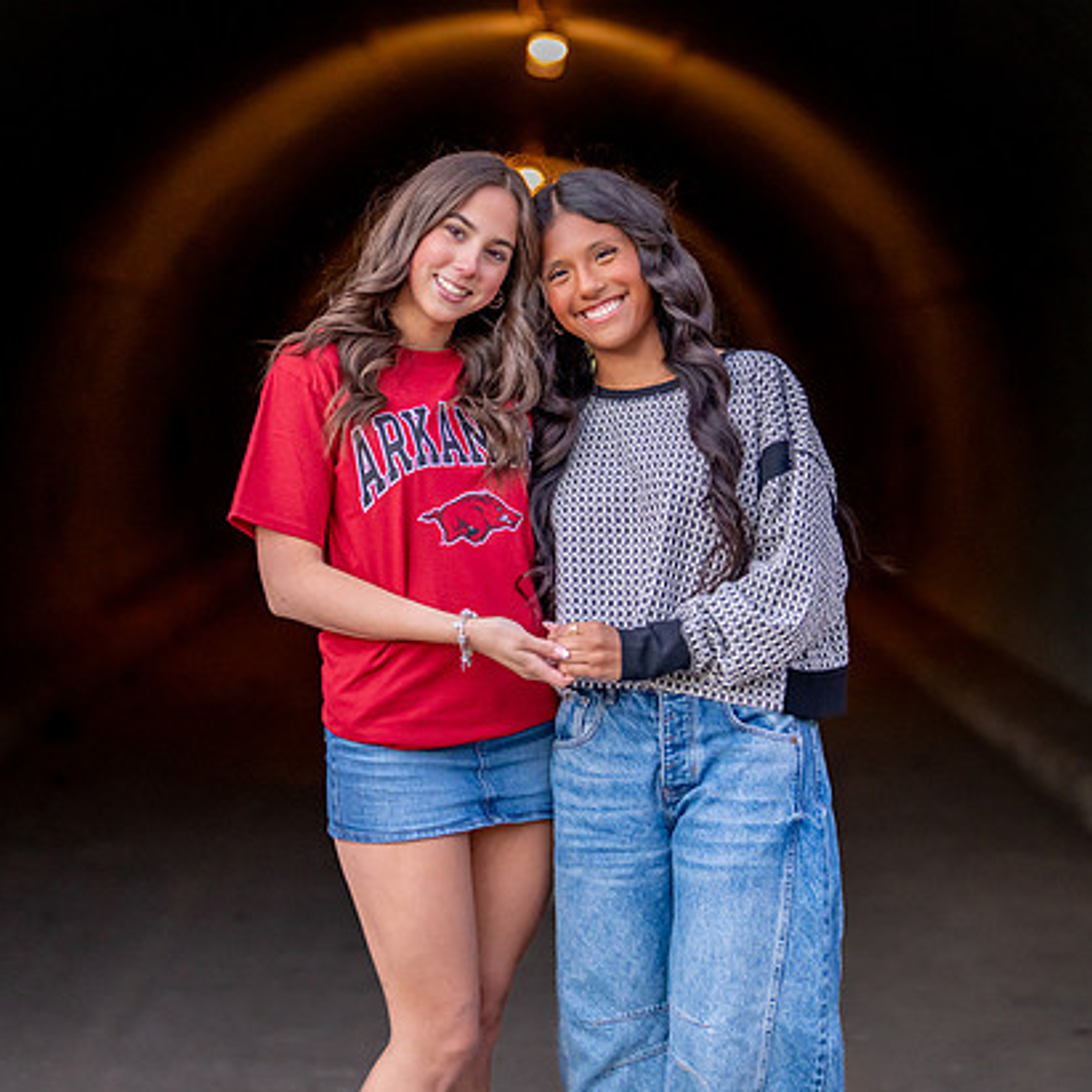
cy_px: 417
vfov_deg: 21.6
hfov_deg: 21.7
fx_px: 2855
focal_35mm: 80
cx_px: 547
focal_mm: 50
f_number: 1.2
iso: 1000
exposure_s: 1/500
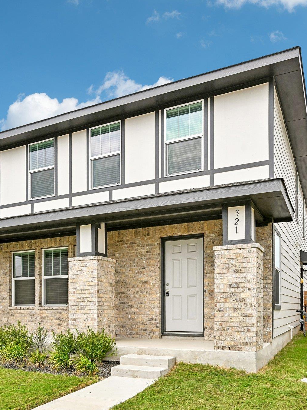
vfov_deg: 56.8
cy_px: 206
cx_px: 143
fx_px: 379
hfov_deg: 44.1
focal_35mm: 32
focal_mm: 22
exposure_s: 1/250
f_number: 8
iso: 100
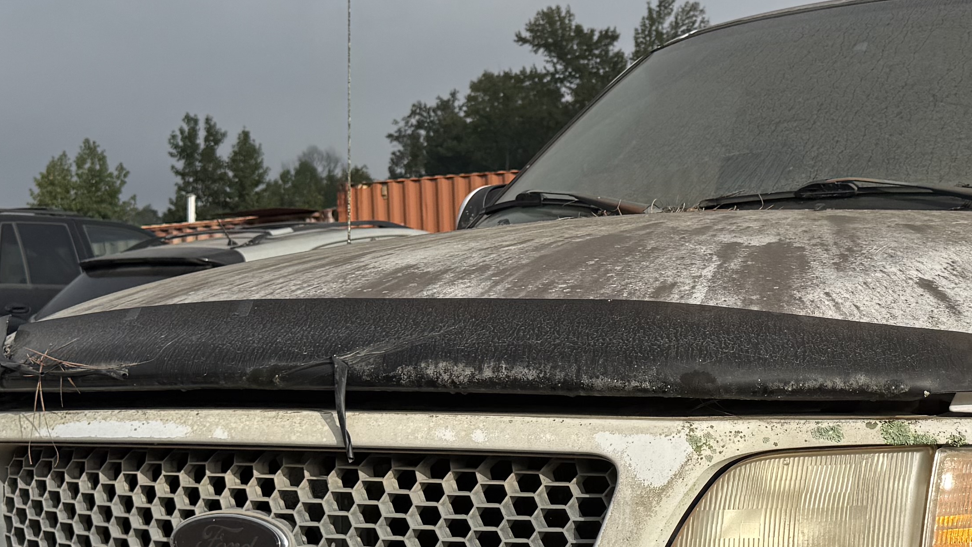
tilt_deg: -1.6
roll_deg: +2.5
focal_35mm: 68
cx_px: 780
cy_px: 353
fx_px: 1753
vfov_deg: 17.7
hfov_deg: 30.2
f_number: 1.78
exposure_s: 1/5714
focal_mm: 6.76
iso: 80
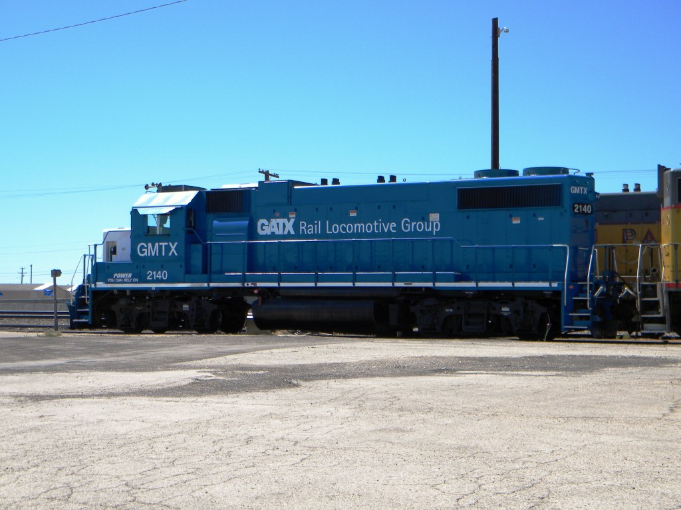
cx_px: 340
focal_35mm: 56
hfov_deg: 34.3
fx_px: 1102
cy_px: 255
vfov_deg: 26.1
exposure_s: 1/659
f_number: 4.1
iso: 80
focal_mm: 10.1
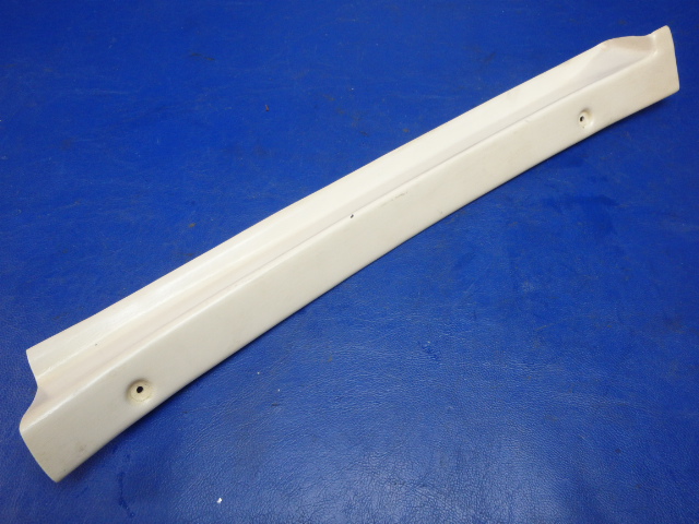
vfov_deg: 49.7
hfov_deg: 63.4
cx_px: 350
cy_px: 262
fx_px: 565
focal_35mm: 28
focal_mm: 5
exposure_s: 1/30
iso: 250
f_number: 3.9
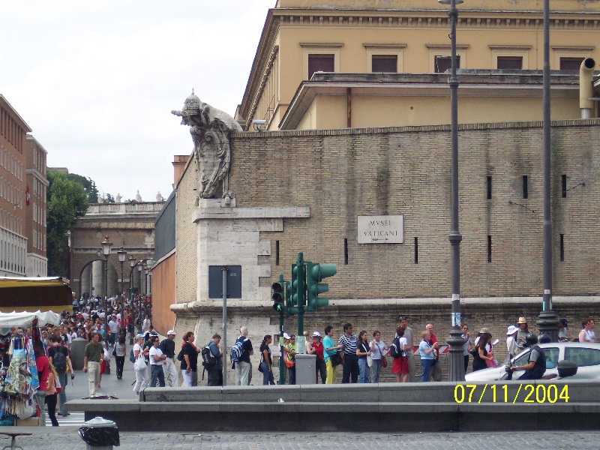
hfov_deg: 17.3
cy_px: 225
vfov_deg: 13.0
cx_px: 300
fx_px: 1976
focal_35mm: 114
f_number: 4.8
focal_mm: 24
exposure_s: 1/500
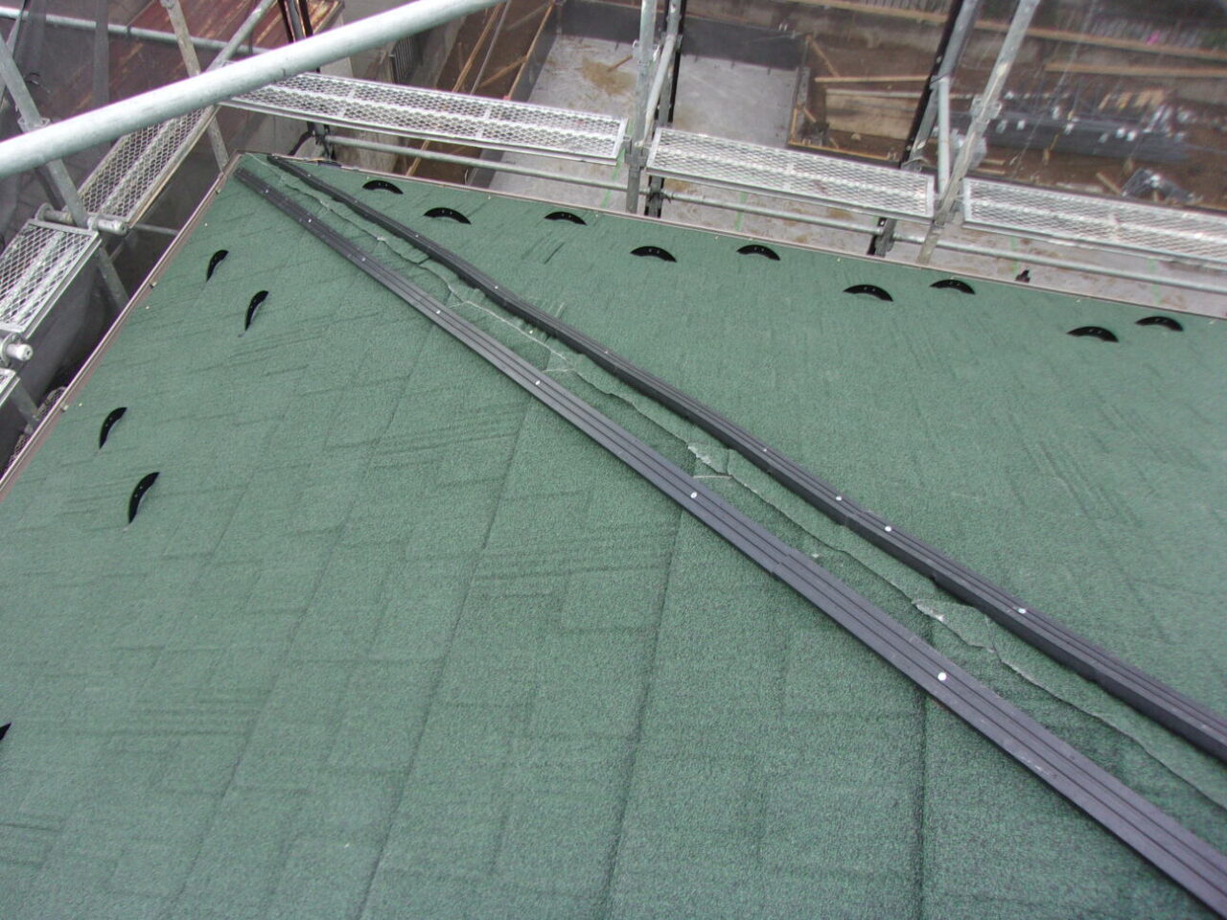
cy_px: 460
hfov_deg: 65.3
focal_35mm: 27
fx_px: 957
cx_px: 614
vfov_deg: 51.4
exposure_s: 1/34
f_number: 3
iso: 88
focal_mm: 4.9
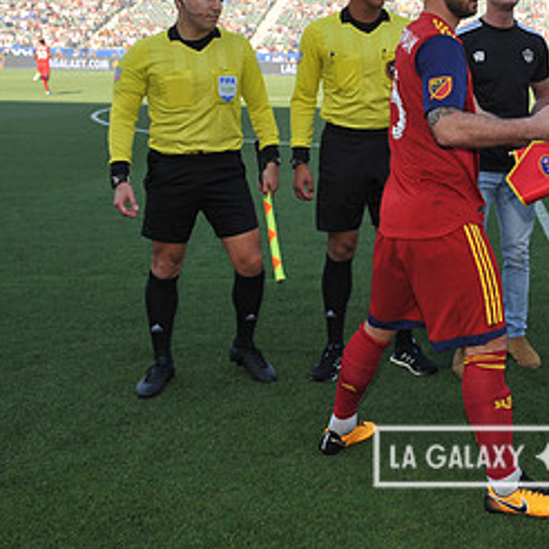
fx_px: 861
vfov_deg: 34.4
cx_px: 531
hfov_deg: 32.8
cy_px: 121
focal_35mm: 48
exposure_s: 1/400
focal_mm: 24
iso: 250
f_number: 6.3
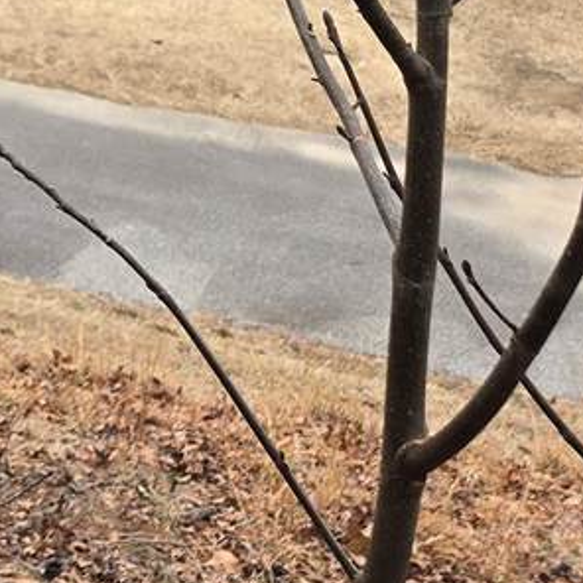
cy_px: -118
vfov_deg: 18.7
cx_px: -461
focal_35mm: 88
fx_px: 1677
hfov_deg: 16.5
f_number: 1.8
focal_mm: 5.4
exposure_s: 1/300
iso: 25
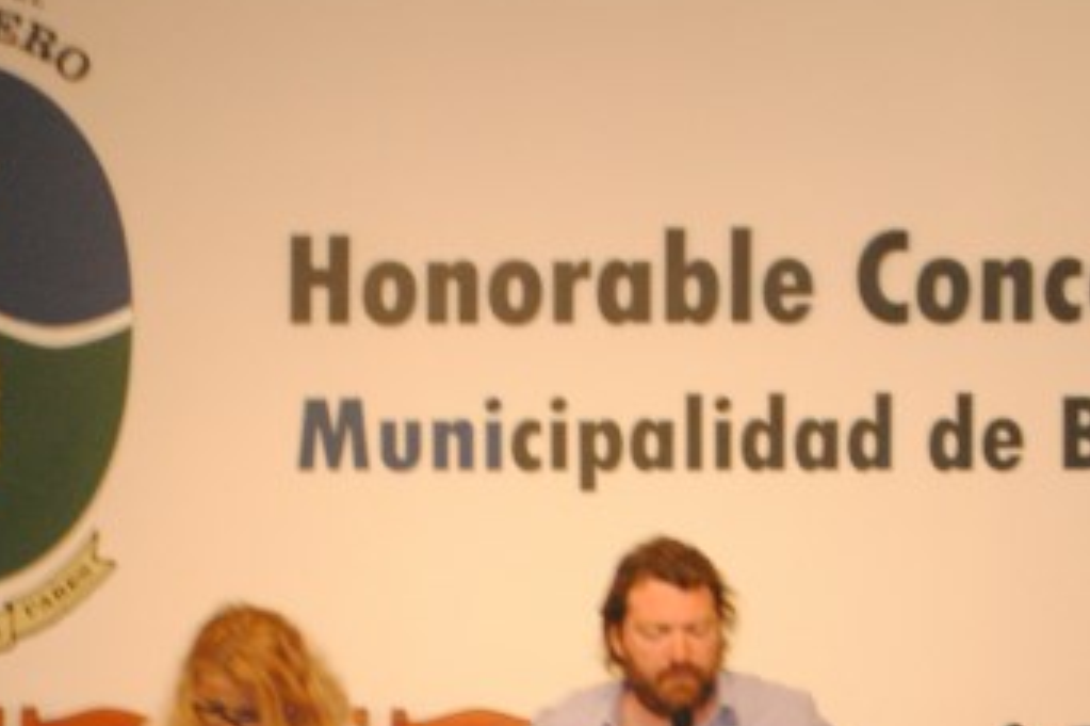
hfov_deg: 14.5
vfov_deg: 9.7
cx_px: 684
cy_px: 640
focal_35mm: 141
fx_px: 4267
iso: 1600
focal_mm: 50
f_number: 5.6
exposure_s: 1/30
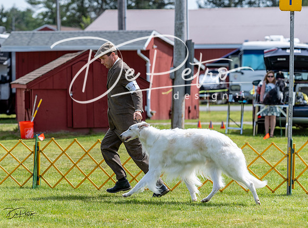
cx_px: 128
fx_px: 1431
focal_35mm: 162
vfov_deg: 9.1
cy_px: 119
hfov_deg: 12.3
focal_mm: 114
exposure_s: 1/1000
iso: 100
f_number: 3.5
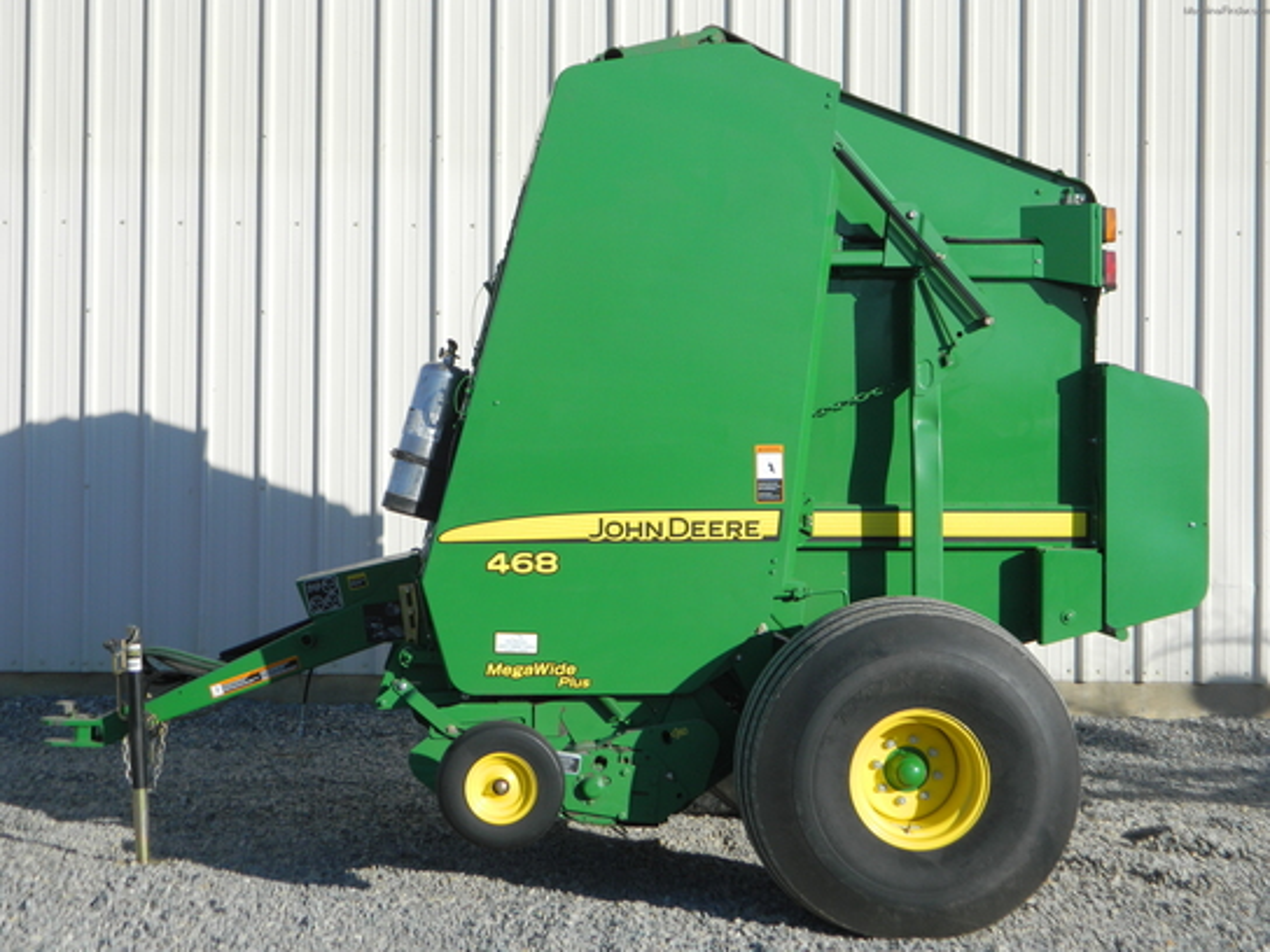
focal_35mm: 70
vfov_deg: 21.0
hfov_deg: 27.8
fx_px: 2568
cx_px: 635
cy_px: 476
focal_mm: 12.6
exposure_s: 1/640
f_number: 4
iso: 80
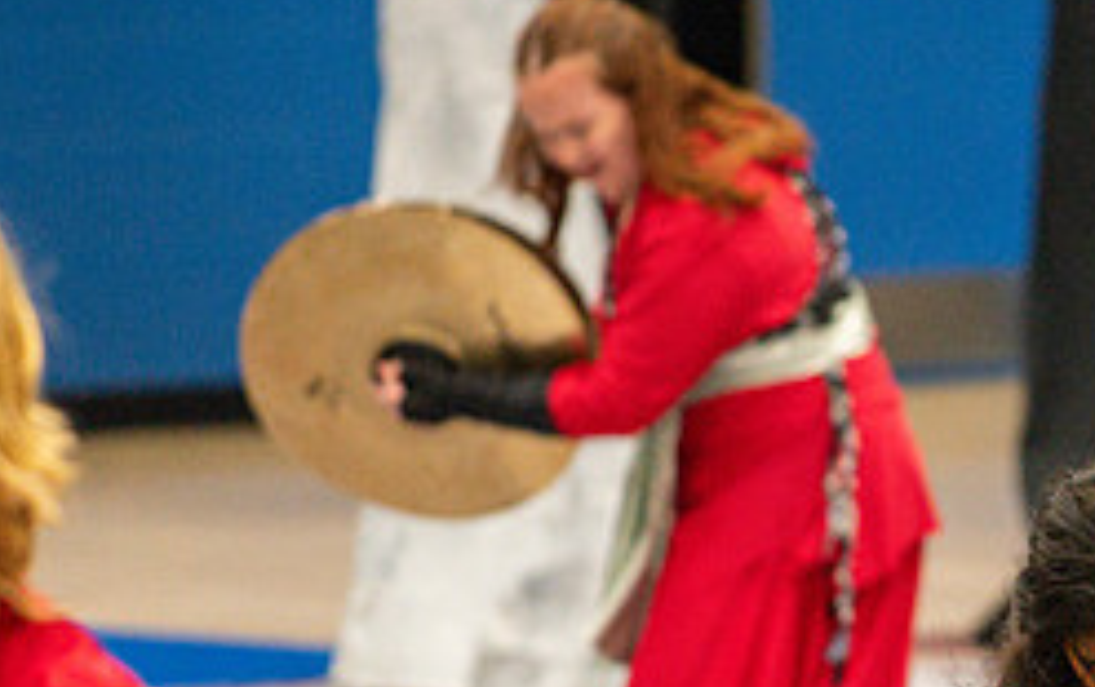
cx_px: 1092
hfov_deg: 3.5
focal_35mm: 606
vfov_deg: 2.2
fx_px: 18105
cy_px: 590
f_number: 4
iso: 6400
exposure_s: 1/500
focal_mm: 200
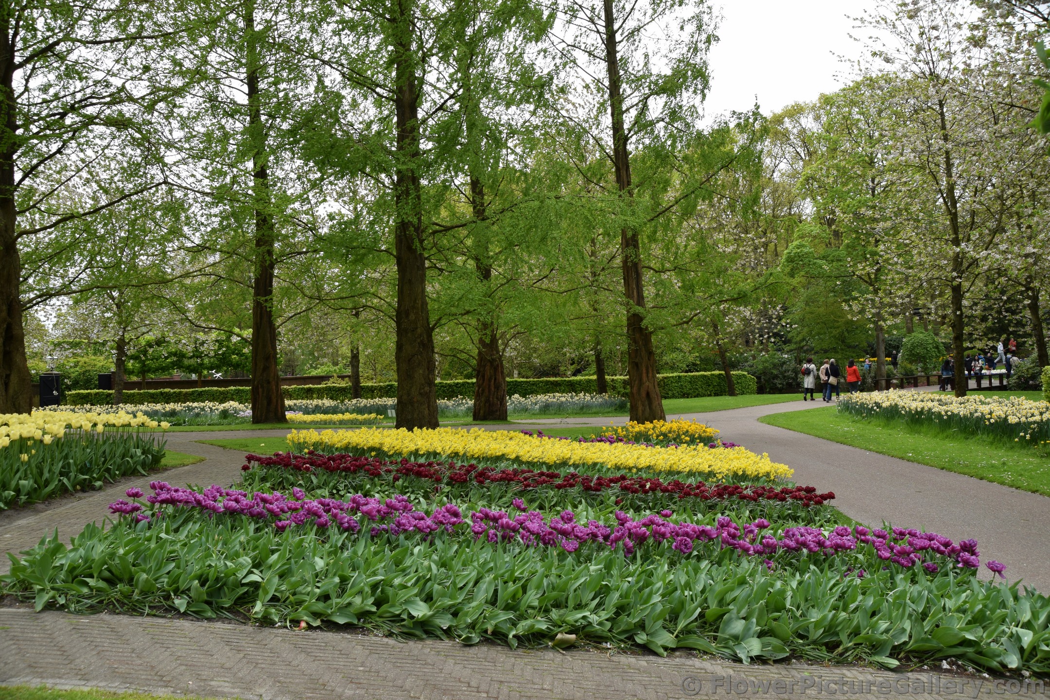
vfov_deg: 47.9
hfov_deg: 67.4
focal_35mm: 27
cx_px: 525
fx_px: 787
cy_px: 350
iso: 200
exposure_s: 1/250
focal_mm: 18
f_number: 8
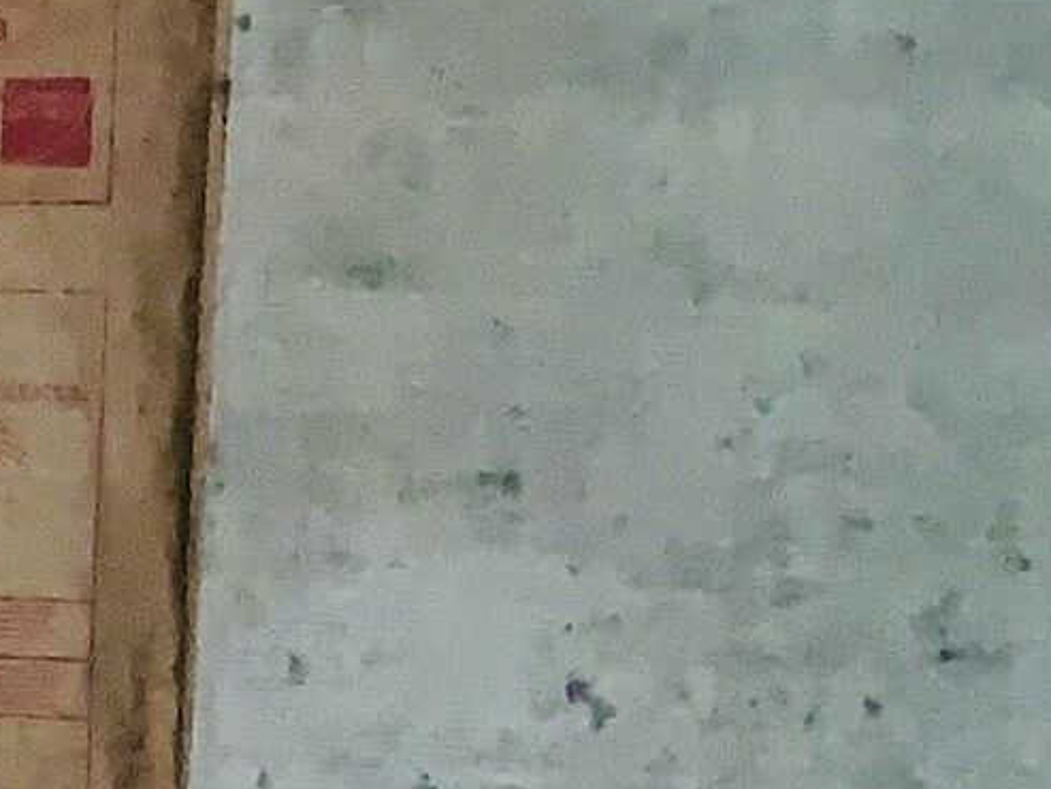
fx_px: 4920
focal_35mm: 162
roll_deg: +0.3
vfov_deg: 9.1
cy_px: 793
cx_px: -1294
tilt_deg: -7.7
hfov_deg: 10.7
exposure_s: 1/4
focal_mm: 4.25
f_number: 1.8
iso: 400
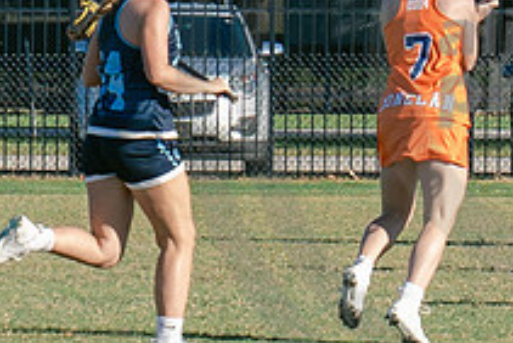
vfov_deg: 2.6
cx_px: 291
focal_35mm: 533
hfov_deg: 3.9
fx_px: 7600
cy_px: -30
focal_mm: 70
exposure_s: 1/1000
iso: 250
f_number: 5.6
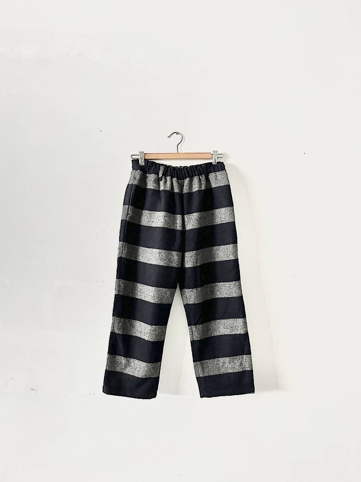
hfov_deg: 53.1
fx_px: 362
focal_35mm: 26
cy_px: 241
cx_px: 180
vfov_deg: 67.3
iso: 200
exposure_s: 1/60
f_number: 1.6
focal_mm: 5.1
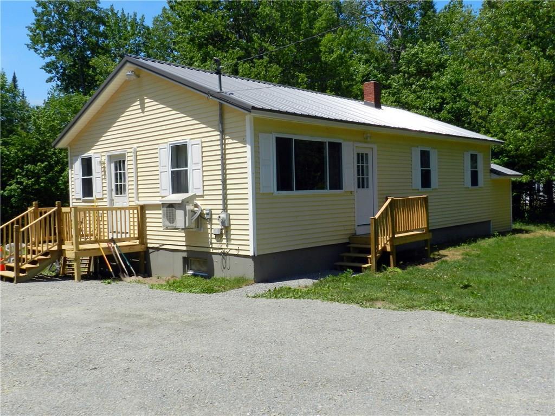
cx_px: 278
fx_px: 513
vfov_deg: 44.2
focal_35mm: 32
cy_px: 208
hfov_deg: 56.8
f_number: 5
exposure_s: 1/800
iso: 160
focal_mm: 5.6
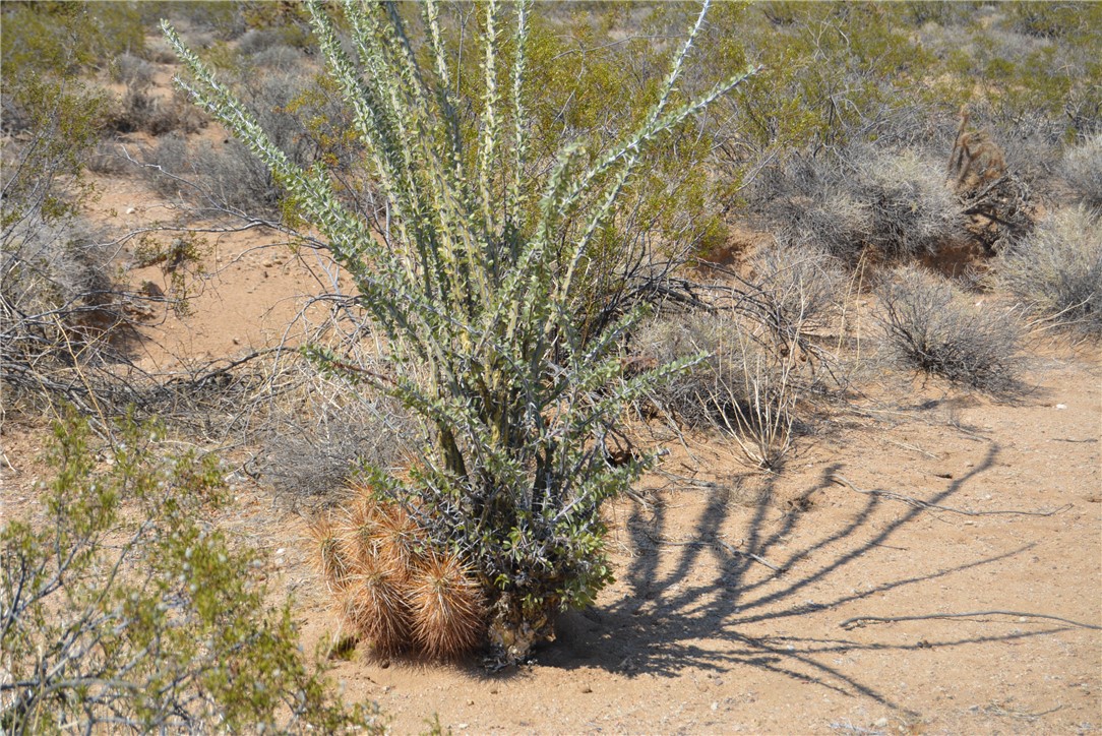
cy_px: 368
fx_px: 2389
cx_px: 551
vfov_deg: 17.5
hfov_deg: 26.0
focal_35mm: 78
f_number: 6.3
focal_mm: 52
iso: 400
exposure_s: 1/1600
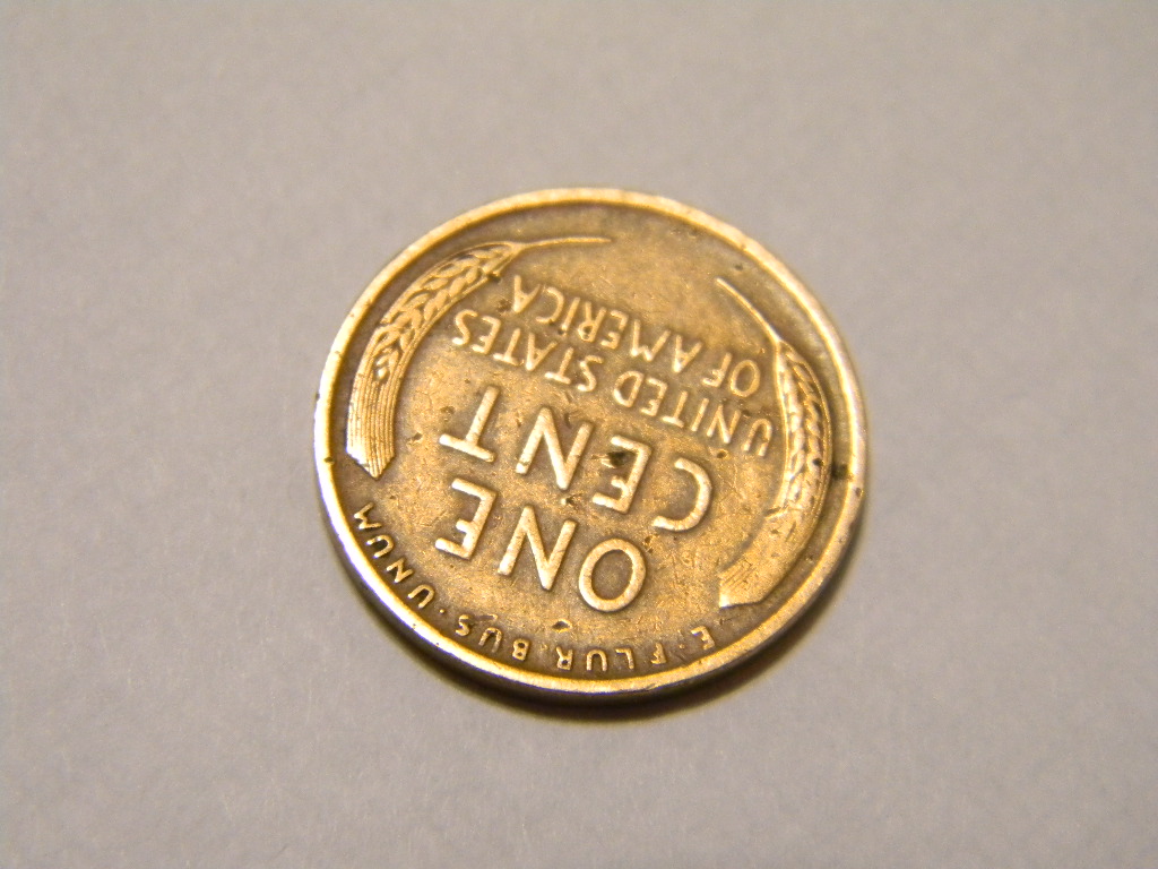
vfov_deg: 17.8
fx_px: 2777
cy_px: 434
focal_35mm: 83
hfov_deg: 23.6
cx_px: 579
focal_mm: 15.1
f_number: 4.5
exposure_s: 1/23.5
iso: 400
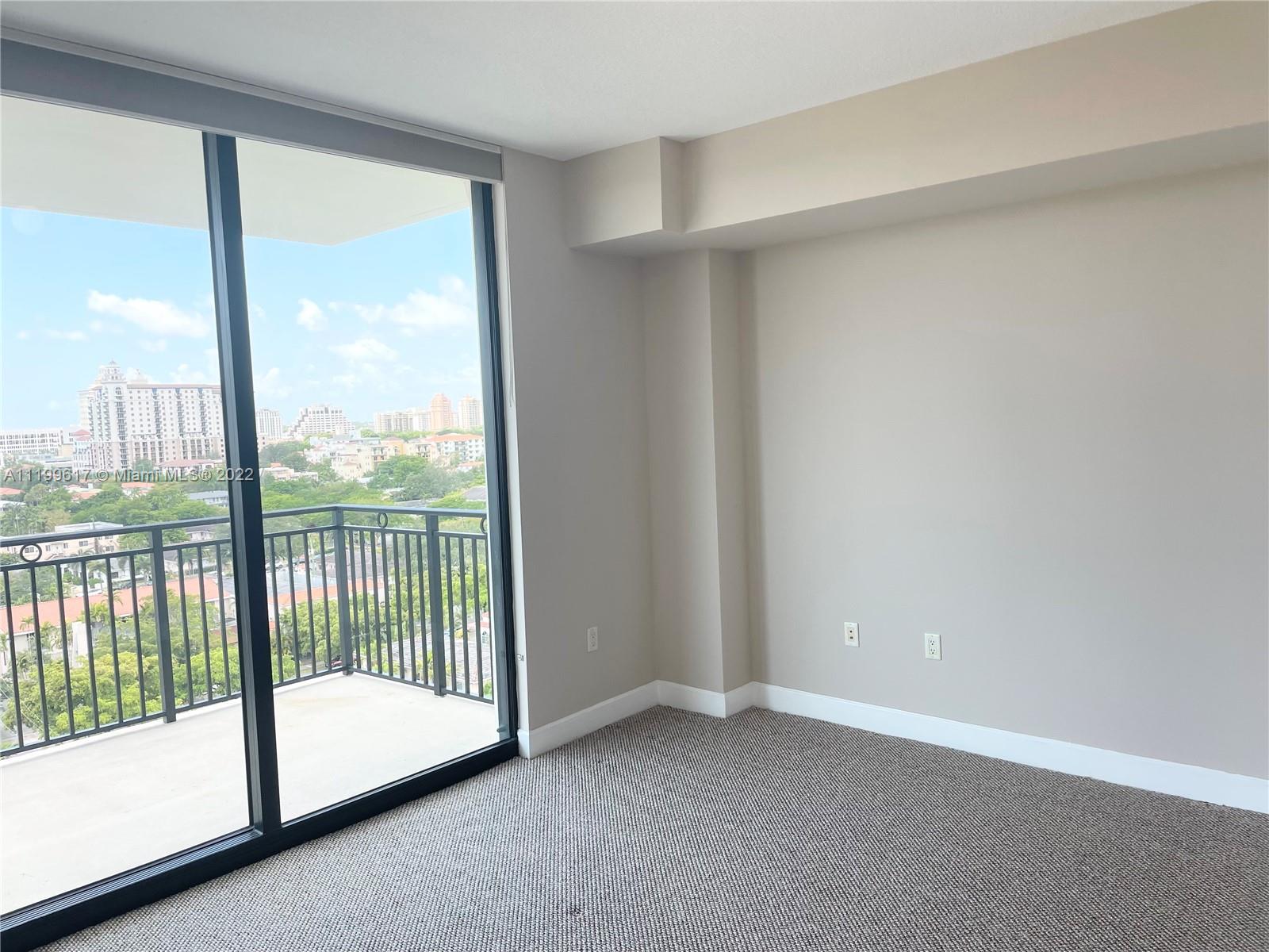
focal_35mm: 26
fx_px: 953
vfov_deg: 53.1
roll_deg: +2.5
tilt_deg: -3.4
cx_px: 634
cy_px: 476
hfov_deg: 67.3
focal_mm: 4.2
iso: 32
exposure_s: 1/359
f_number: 1.6
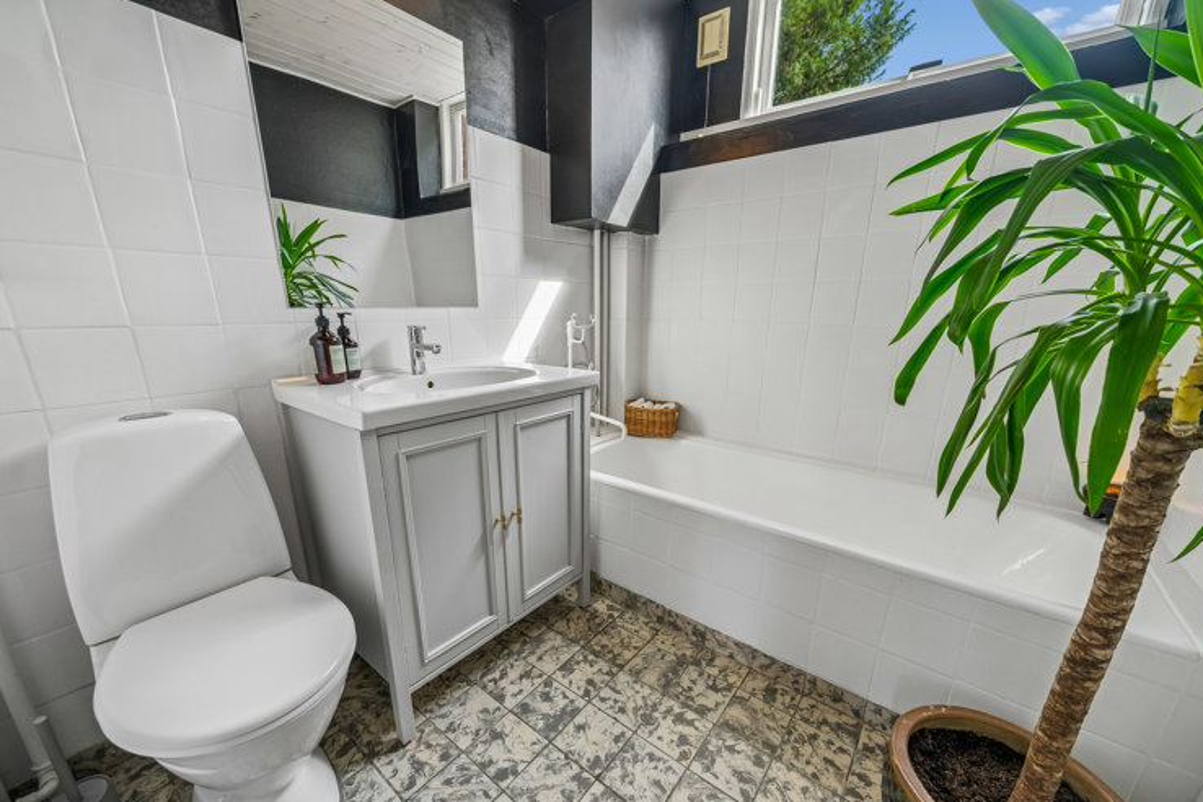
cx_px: 600
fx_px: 434
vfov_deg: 85.3
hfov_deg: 108.3
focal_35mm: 13
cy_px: 433
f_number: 5
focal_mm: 12
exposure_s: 1/40
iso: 400
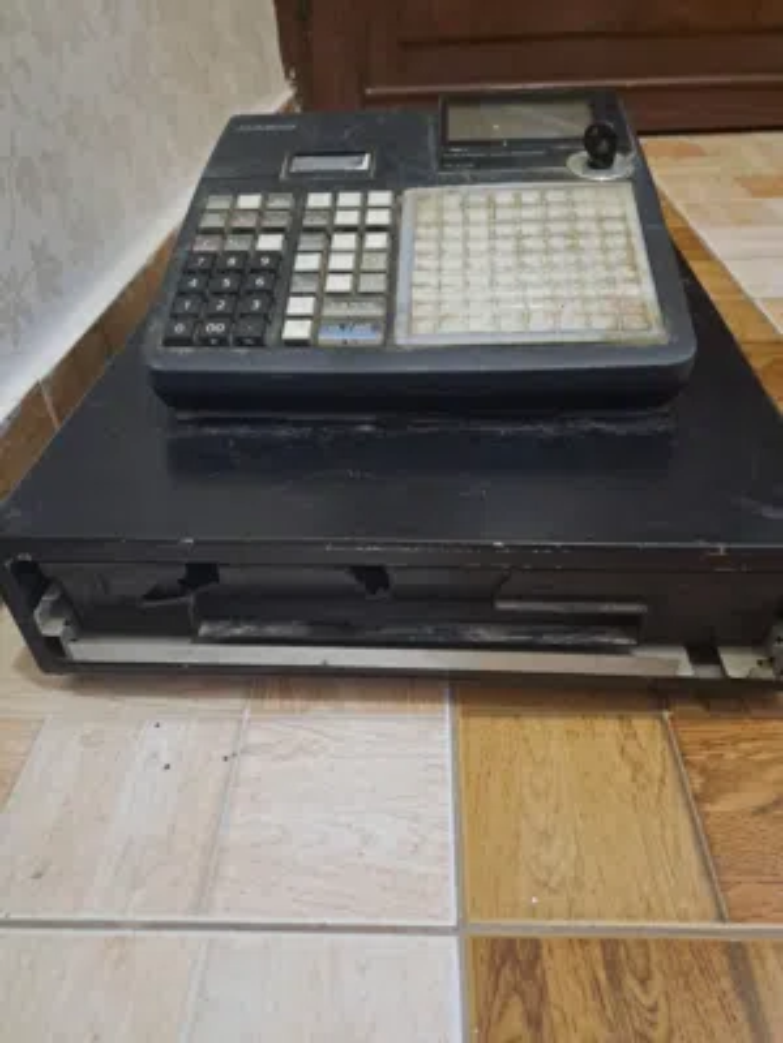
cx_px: 392
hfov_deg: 54.9
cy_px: 522
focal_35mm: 25
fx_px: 754
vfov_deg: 69.4
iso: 640
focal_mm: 4.65
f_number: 1.8
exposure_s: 1/20
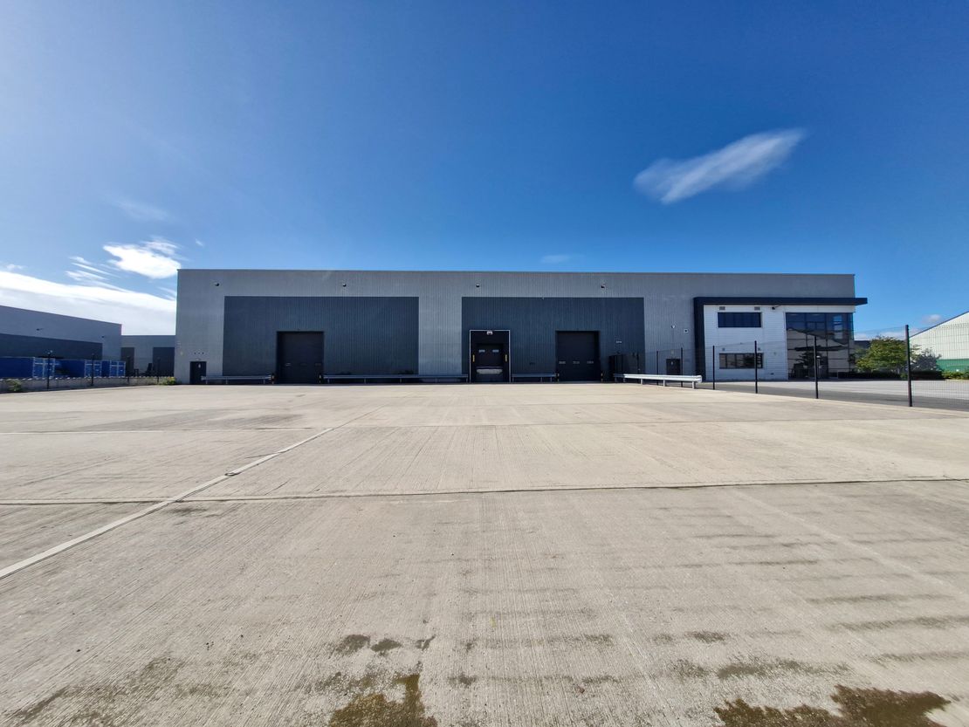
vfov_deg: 89.9
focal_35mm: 13
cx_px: 484
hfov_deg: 106.2
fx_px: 364
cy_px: 364
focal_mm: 1.74
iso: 50
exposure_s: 1/1780
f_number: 2.2
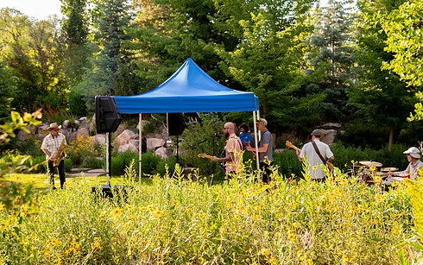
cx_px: 229
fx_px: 611
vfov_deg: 24.5
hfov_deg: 38.1
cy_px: 131
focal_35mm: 53
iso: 500
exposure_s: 1/320
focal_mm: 44
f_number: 5
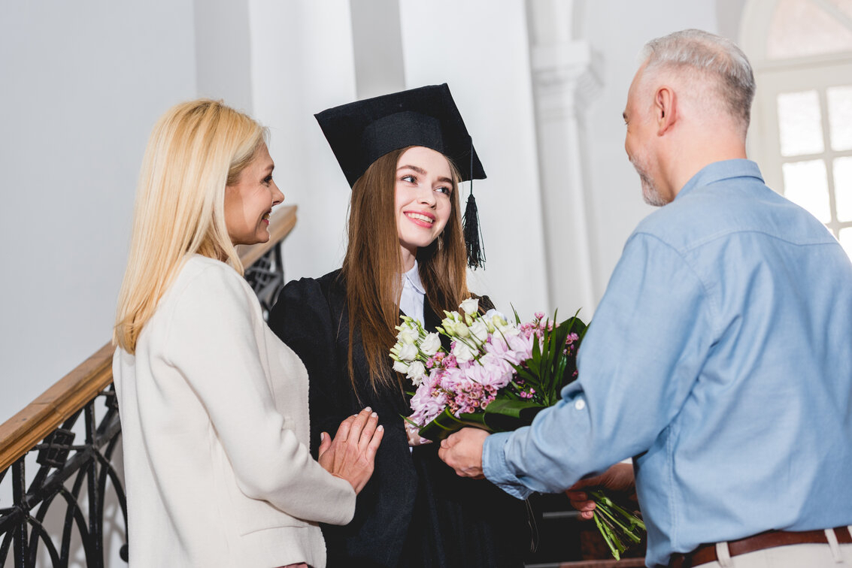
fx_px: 1846
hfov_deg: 26.0
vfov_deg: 17.5
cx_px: 426
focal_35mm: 78
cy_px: 284
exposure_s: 1/160
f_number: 4.5
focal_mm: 78
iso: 125
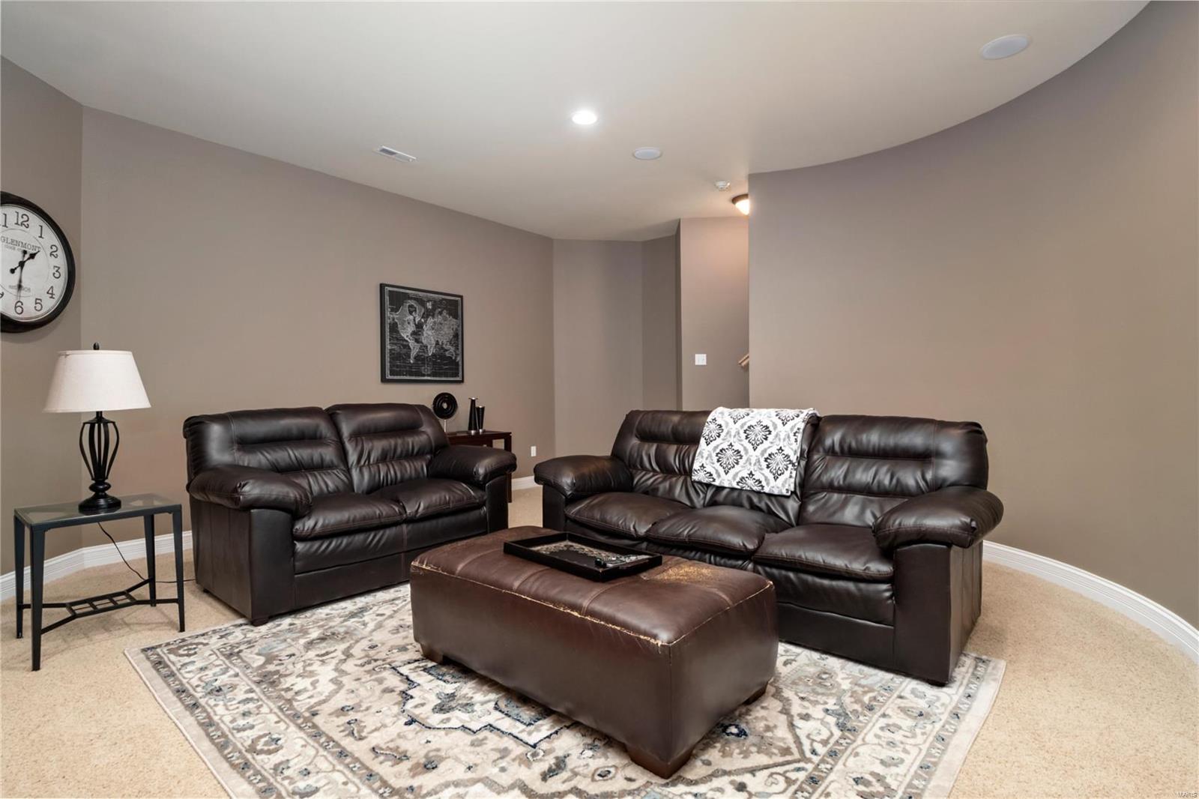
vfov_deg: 67.4
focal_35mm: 18
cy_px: 400
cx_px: 600
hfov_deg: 90.0
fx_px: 599
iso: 640
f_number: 8
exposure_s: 1/8
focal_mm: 9
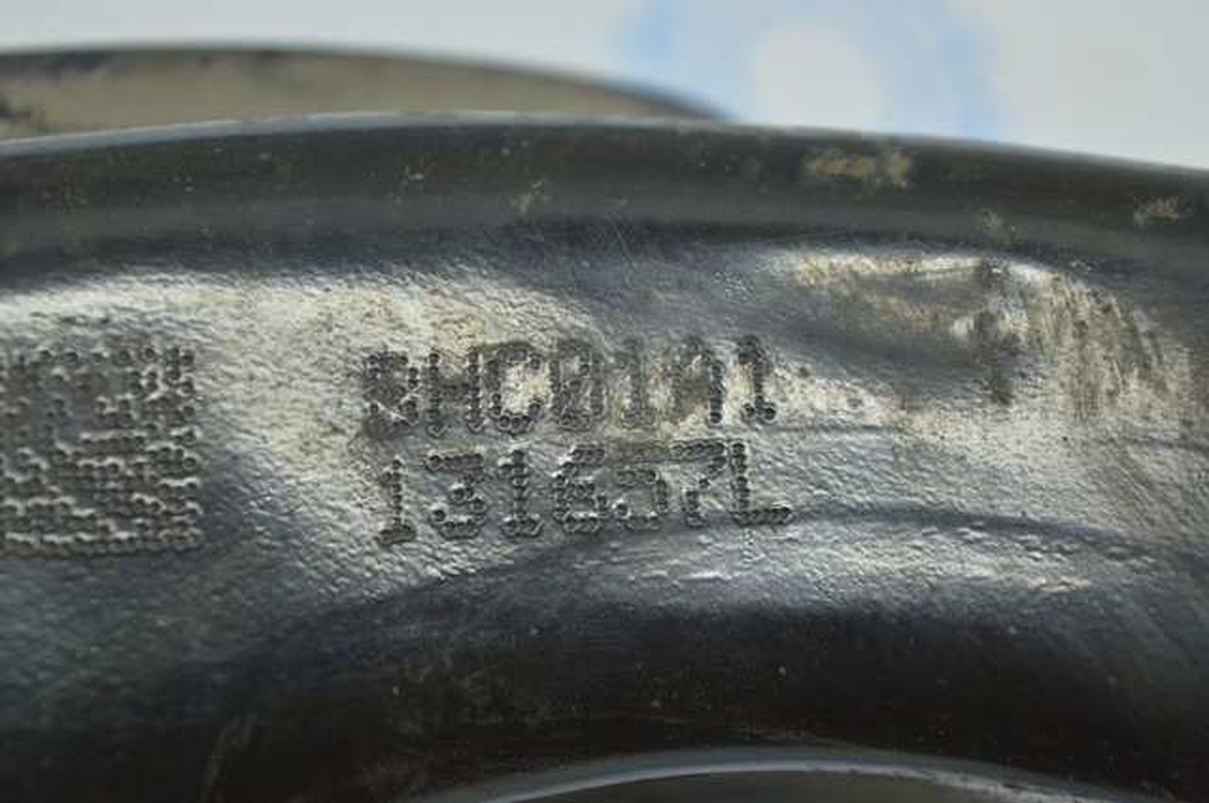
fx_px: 2767
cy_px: 402
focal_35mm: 82
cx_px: 604
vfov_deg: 16.5
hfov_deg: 24.6
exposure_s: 1/40
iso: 400
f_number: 5.6
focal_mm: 55
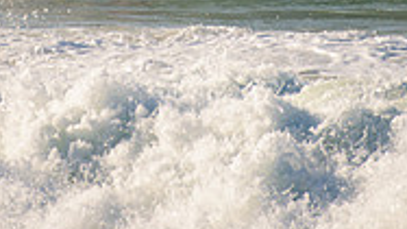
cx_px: 174
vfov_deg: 0.7
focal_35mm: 1624
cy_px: -106
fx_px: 17519
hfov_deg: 1.3
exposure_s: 1/1600
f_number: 5.6
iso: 160
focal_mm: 500
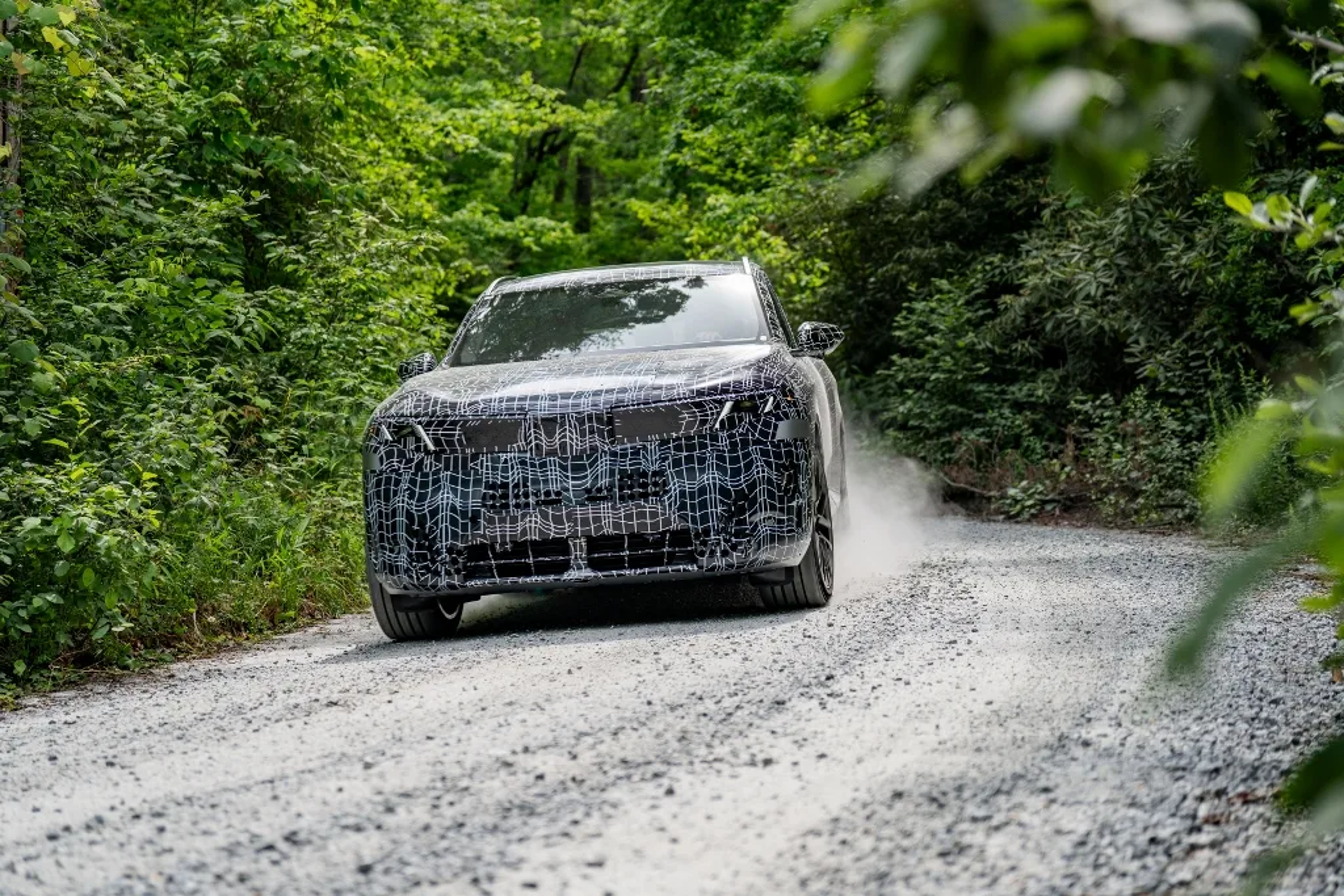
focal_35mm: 70
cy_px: 448
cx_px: 672
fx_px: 2614
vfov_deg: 19.5
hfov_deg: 28.8
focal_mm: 70
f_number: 2.8
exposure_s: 1/400
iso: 100
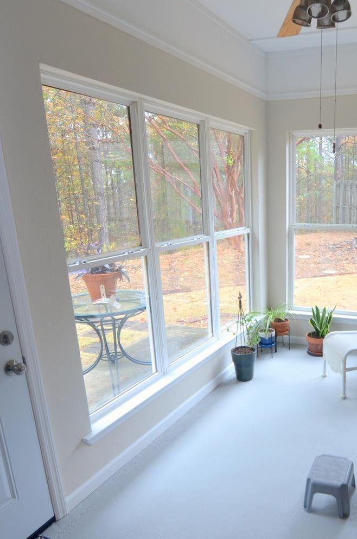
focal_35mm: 29
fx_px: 433
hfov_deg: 42.9
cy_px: 326
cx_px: 283
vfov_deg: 63.1
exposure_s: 1/60
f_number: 4
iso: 450
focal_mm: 12
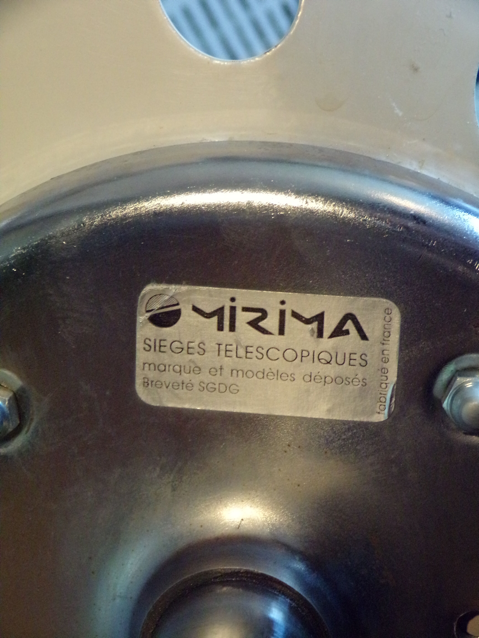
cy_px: 319
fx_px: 1587
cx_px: 240
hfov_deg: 17.2
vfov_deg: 22.8
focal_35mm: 86
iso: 800
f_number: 4
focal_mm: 15.4
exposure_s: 1/50
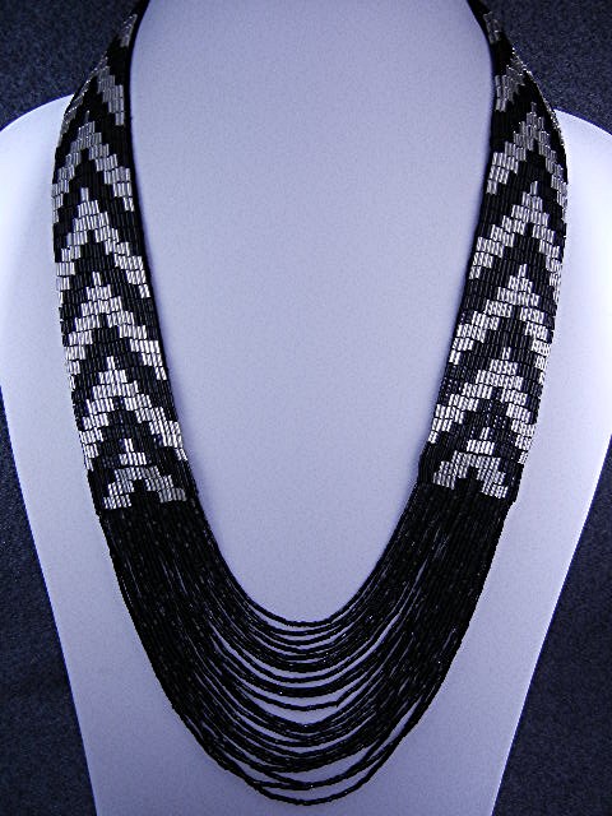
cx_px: 306
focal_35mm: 30
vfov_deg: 60.0
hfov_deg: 46.8
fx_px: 707
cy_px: 408
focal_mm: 5.4
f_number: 3.5
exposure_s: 1/35.2
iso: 160
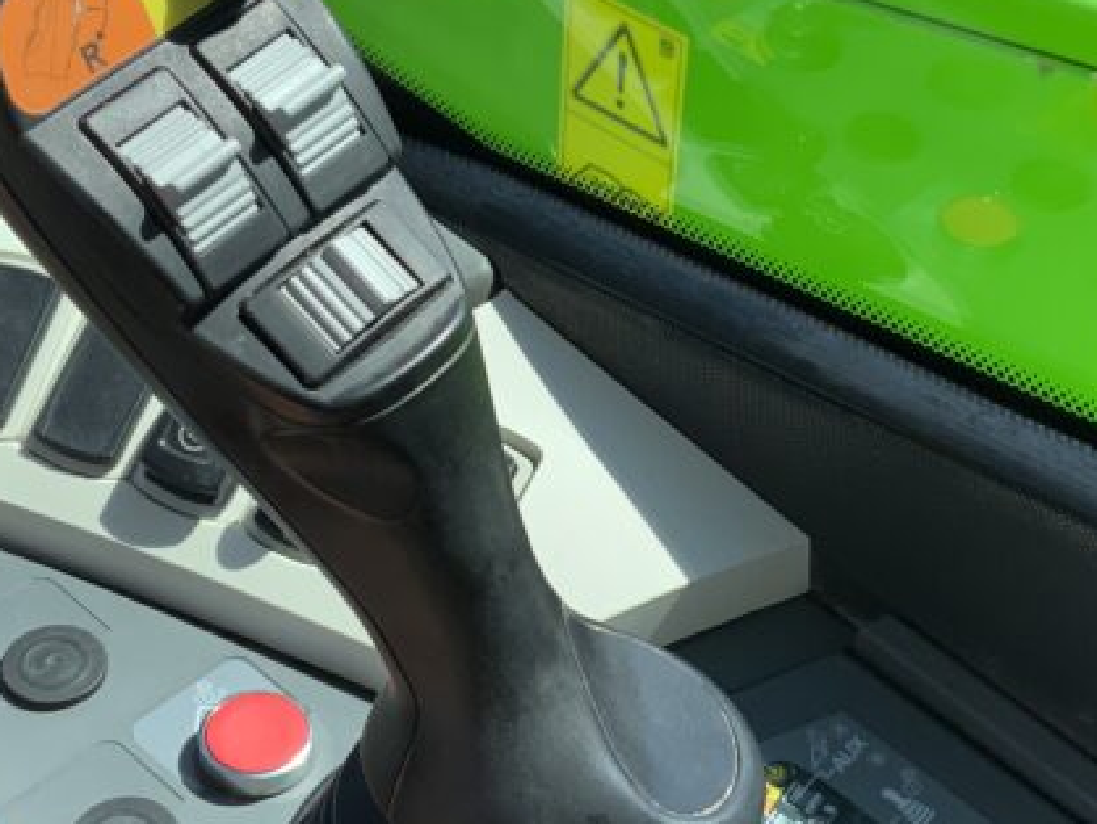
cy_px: 425
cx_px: 617
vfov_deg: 20.7
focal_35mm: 71
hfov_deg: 27.4
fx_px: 2251
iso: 16
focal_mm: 3
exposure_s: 1/898
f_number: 1.8
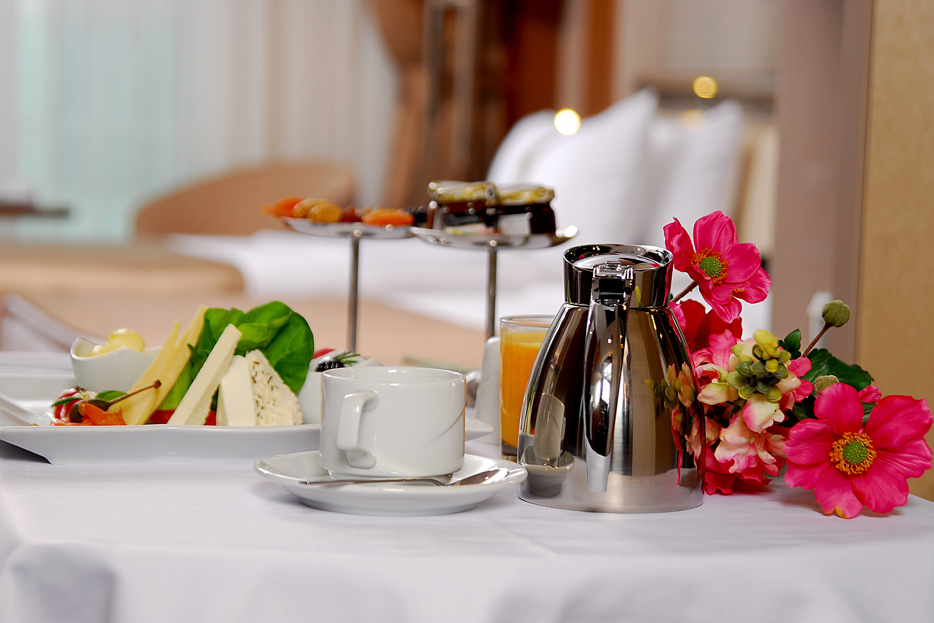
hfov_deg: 21.7
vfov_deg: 14.5
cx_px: 466
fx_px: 2438
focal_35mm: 94
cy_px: 309
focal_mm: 62
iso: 100
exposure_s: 1/40
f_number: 4
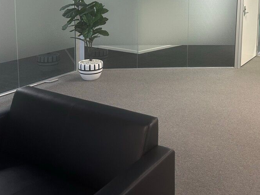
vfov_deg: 32.0
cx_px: 191
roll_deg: -2.0
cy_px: 21
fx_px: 323
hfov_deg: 42.7
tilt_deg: -7.2
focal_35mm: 43
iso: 200
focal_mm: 6.86
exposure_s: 1/100
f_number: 1.78
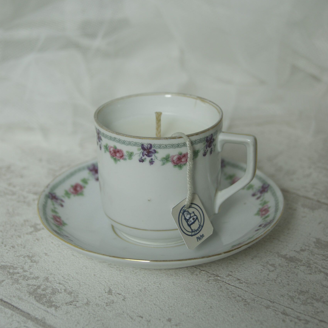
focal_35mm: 77
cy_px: 131
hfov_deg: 22.5
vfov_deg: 22.4
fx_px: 825
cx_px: 164
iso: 125
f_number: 5.6
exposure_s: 1/80
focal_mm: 40
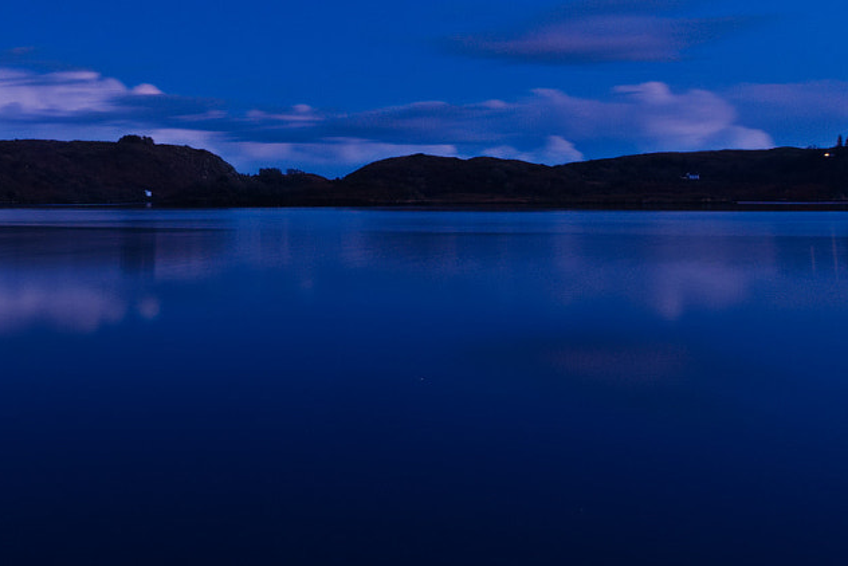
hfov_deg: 44.8
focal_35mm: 38
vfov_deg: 34.2
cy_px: 127
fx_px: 895
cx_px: 46
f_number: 22
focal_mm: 10
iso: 200
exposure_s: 34
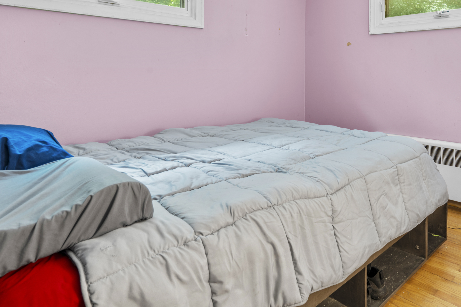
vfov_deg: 47.6
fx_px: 333
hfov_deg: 66.4
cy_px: 74
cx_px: 327
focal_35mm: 26
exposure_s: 6
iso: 200
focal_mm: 16
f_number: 9
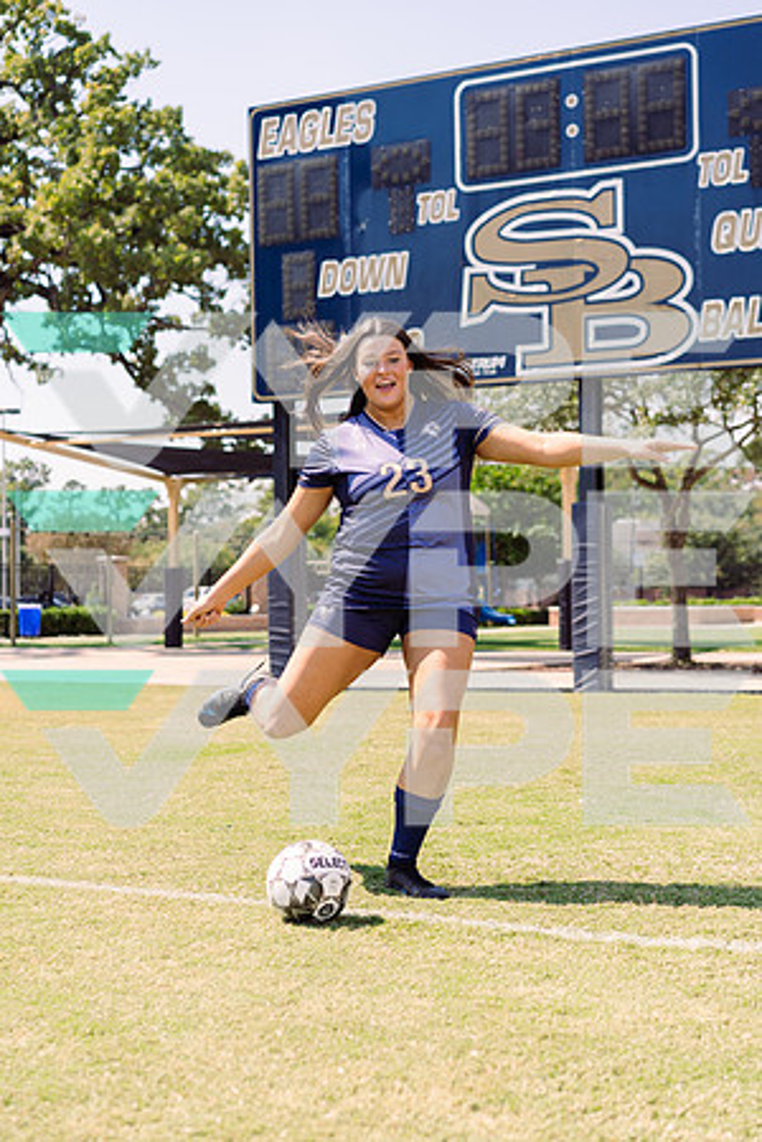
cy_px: 571
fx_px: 1746
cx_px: 381
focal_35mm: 55
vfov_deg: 36.2
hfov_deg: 24.6
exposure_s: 1/800
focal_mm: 55
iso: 100
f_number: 3.5
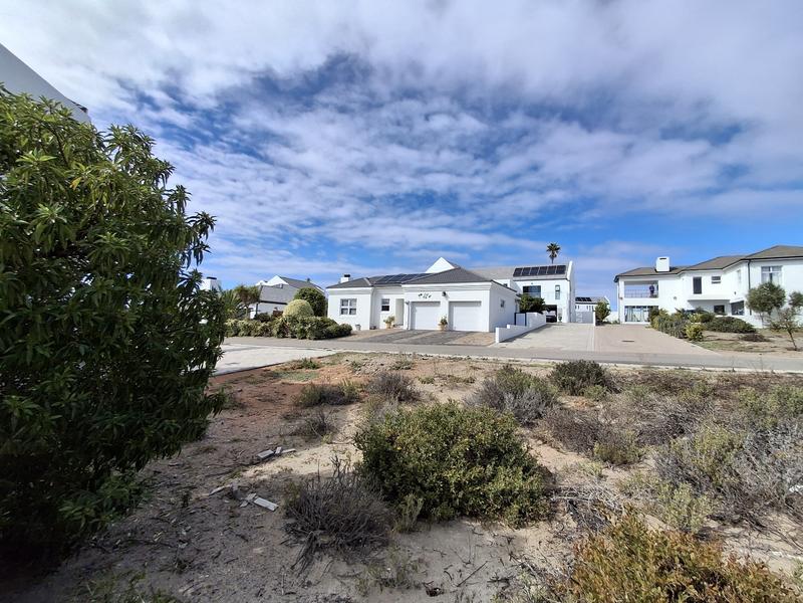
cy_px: 302
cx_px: 402
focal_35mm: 16
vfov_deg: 78.1
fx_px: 371
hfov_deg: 94.5
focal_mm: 1.64
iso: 40
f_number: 2.2
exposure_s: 1/2336
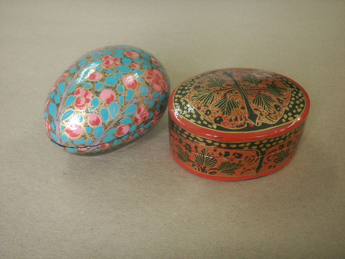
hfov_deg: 50.1
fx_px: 369
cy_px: 130
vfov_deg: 38.7
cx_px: 172
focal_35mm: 37
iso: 100
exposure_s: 1/8
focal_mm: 7.7
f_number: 3.5
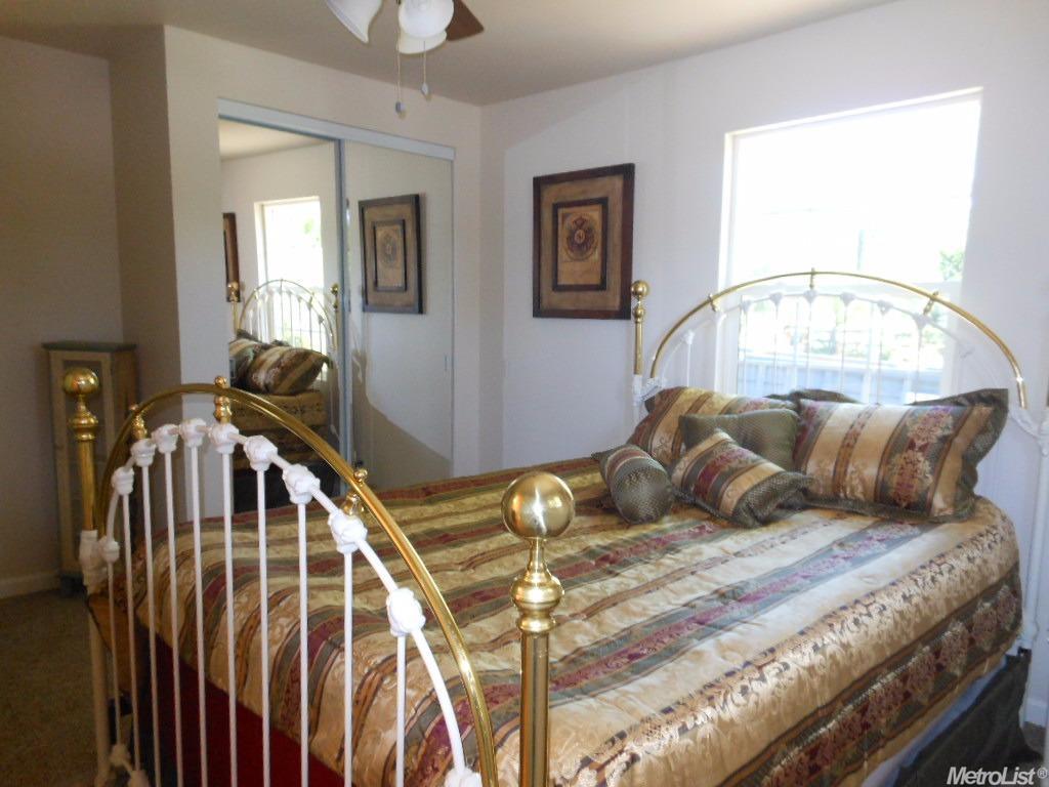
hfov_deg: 69.4
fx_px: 758
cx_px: 524
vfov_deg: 54.9
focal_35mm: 25
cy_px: 394
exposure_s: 1/30
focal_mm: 4.5
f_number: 3.2
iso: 250
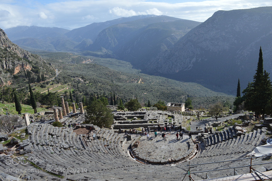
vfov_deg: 46.4
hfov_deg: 65.5
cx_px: 136
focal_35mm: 28
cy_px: 90
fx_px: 212
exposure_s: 1/800
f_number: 5.6
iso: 200
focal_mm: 18
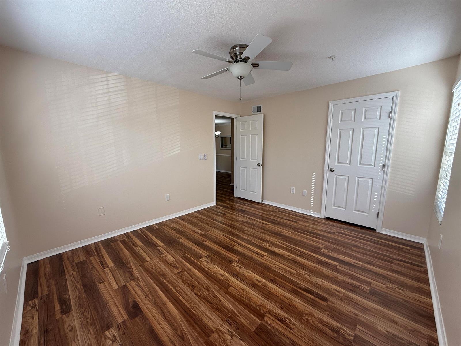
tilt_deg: -7.1
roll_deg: +0.0
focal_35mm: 14
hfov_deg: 102.1
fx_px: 186
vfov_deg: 85.7
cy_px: 173
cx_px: 230
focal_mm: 2.22
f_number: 2.2
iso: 50
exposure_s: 1/134
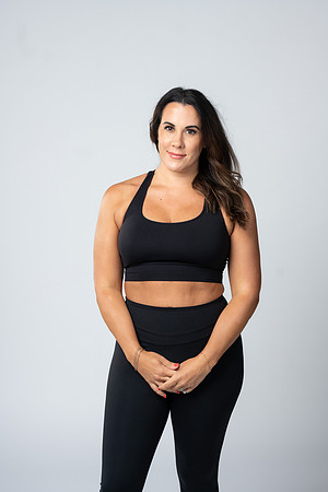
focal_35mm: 85
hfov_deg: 16.1
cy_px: 246
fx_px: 1162
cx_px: 164
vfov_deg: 23.9
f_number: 4
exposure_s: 1/160
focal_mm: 85
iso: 200
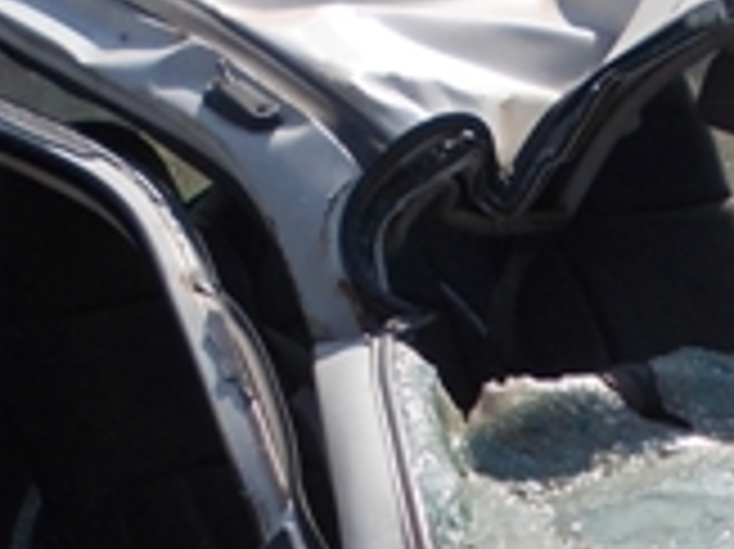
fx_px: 2331
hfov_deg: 17.8
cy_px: 634
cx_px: 549
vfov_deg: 13.1
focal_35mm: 110
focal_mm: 4
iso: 80
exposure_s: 1/400
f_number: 5.4
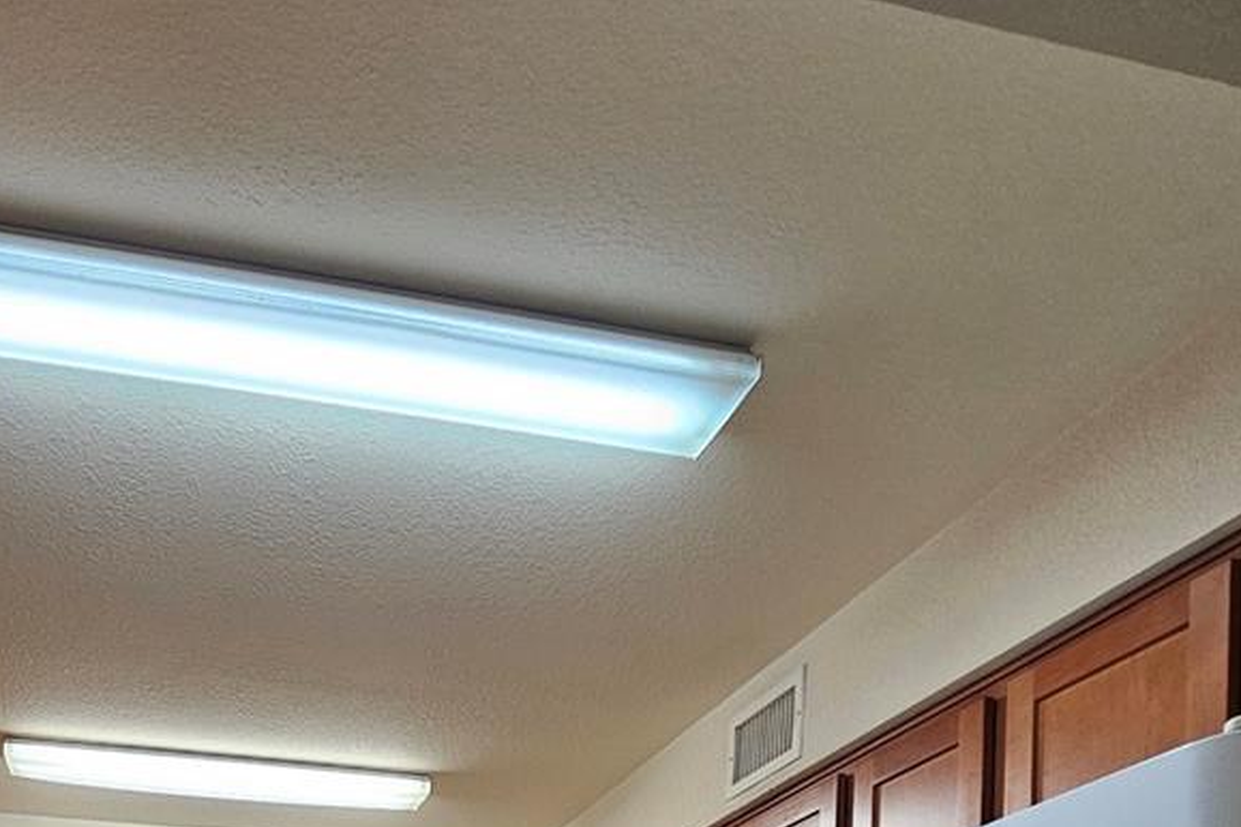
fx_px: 965
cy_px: 1181
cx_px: 326
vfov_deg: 30.6
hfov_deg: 62.1
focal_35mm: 28
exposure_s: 1/52
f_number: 2.2
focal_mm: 2.2
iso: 200
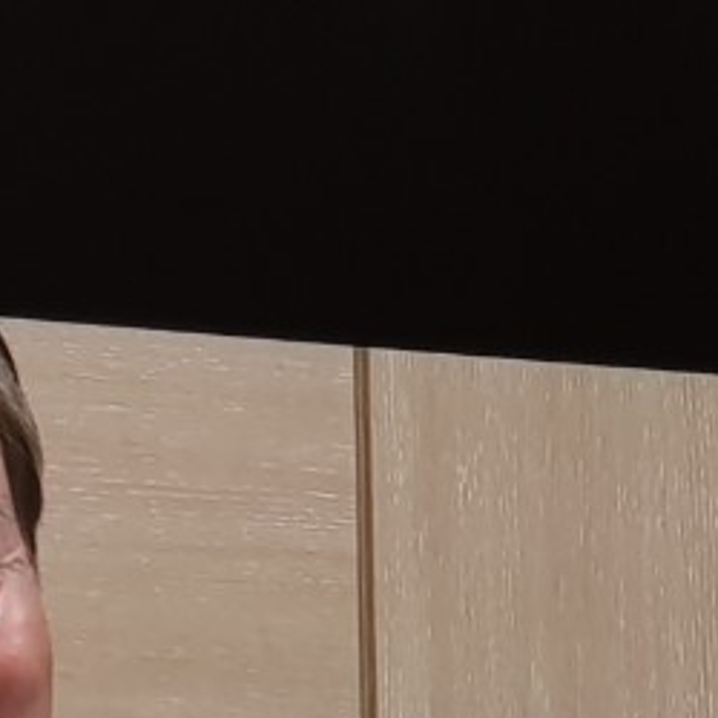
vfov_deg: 7.4
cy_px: 919
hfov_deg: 7.4
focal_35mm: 235
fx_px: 5515
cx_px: -29
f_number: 2.4
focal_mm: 6
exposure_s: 1/33
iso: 32
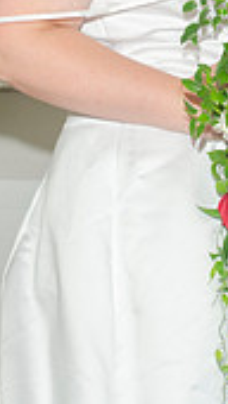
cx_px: 292
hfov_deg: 7.3
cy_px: 0
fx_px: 1779
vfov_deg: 12.8
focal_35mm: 166
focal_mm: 40
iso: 400
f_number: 5.6
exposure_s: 1/250
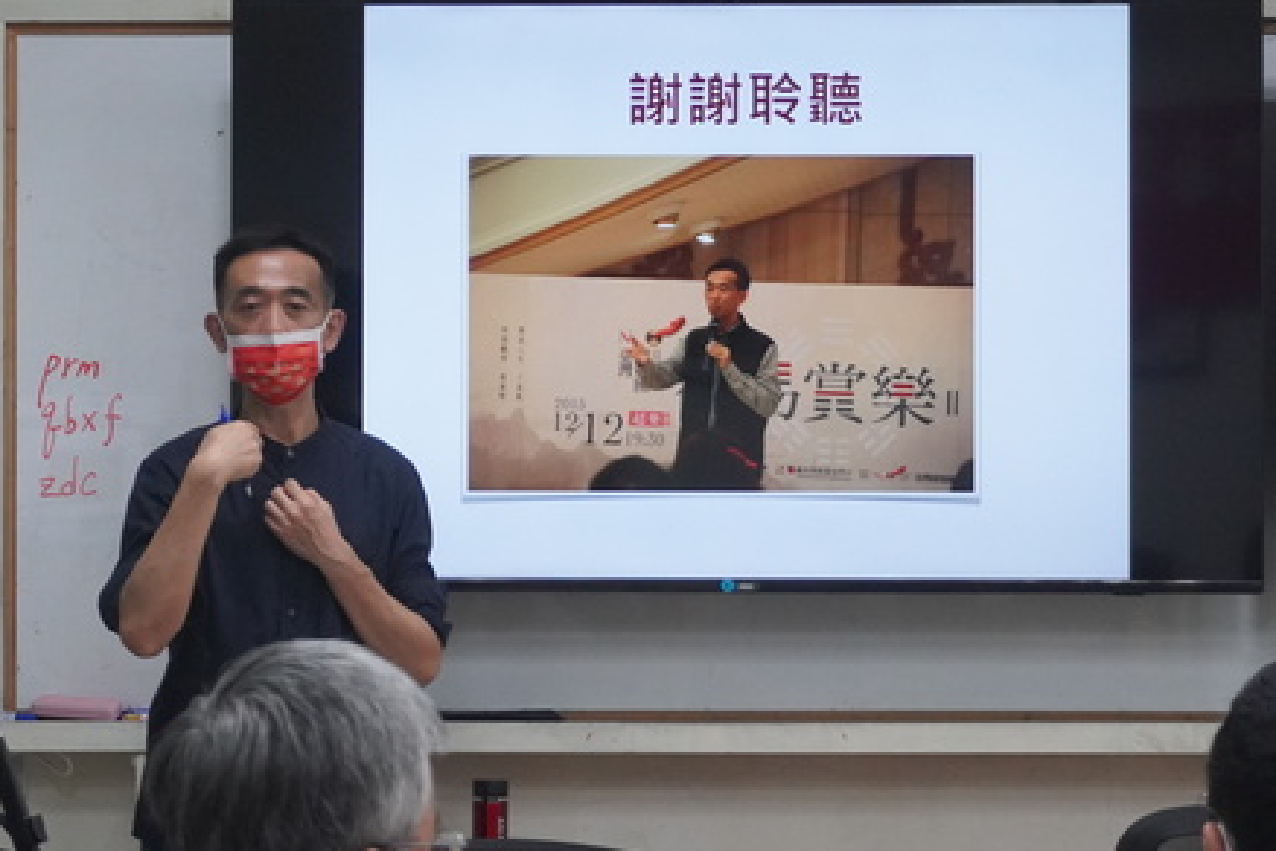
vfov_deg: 11.4
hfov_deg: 17.0
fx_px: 4253
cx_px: 452
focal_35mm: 120
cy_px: 366
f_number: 5.6
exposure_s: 1/160
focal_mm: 50
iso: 3200
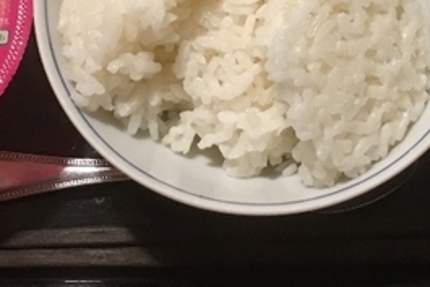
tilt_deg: -70.9
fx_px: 1087
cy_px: -37
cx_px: 276
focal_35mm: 91
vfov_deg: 14.7
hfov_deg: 22.3
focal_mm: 4.15
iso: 100
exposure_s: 1/10
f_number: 2.2
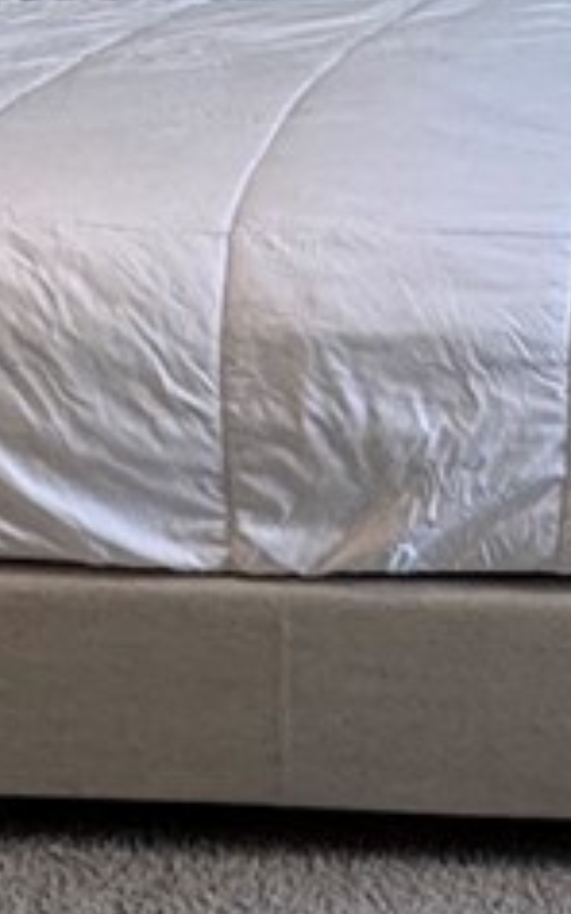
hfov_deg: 12.7
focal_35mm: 100
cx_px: 725
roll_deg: -0.2
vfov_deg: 19.1
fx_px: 2491
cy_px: -309
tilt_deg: -5.0
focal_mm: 2.22
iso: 200
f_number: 2.2
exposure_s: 1/60
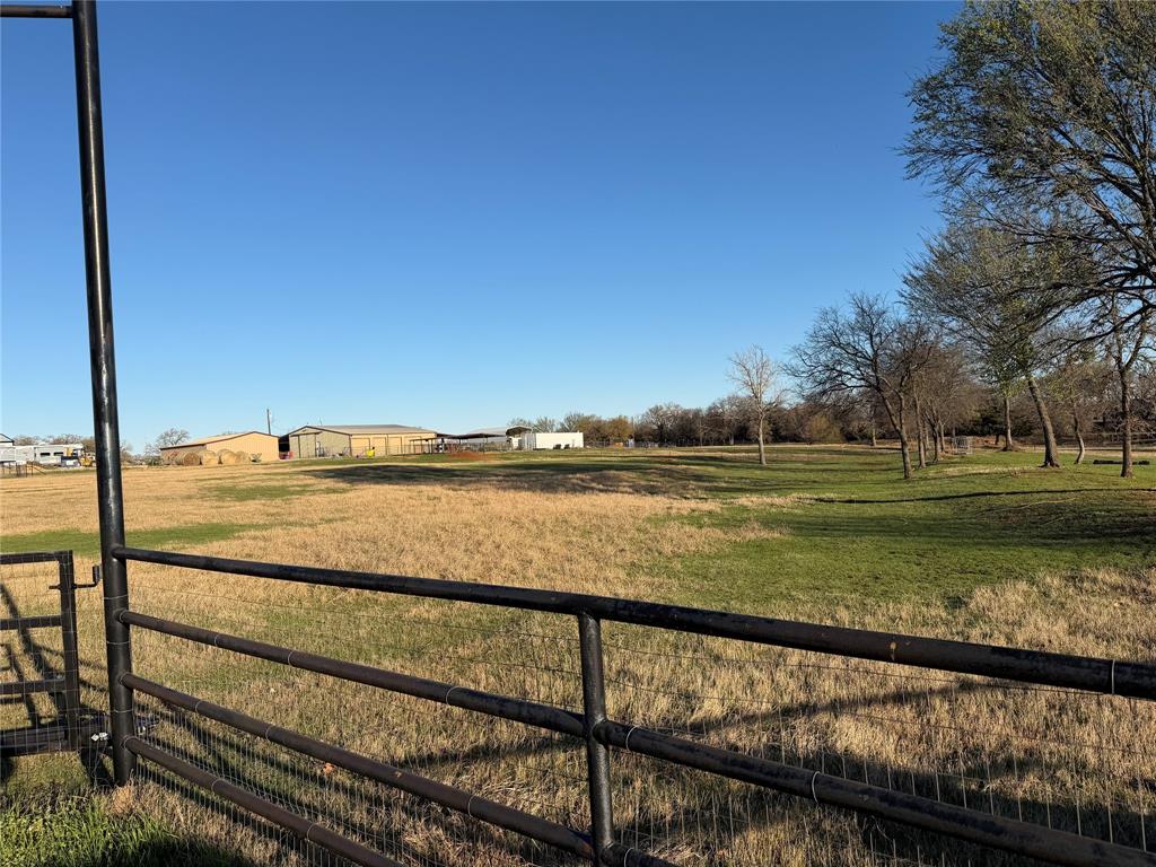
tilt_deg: +2.0
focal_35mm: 24
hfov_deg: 71.6
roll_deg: +4.1
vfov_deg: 56.8
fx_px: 801
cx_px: 578
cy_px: 434
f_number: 1.78
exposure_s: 1/5714
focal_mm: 6.76
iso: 80
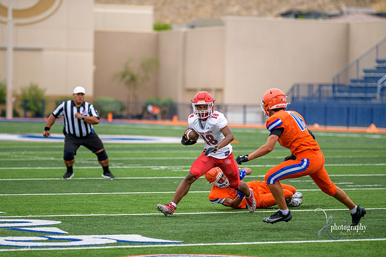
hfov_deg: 10.5
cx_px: 193
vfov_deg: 7.0
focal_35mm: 195
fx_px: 2091
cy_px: 128
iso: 280
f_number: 2.8
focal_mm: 195
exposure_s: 1/800
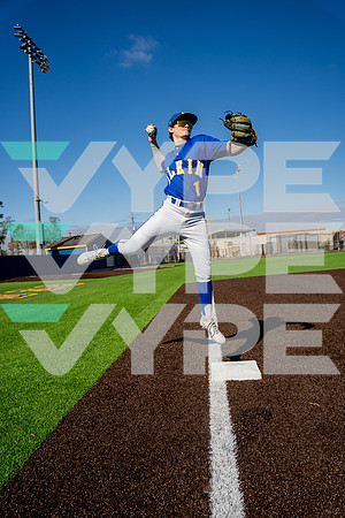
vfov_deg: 67.4
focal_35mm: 27
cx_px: 172
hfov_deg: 47.9
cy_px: 259
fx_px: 388
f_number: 4
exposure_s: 1/2000
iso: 100
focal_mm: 27
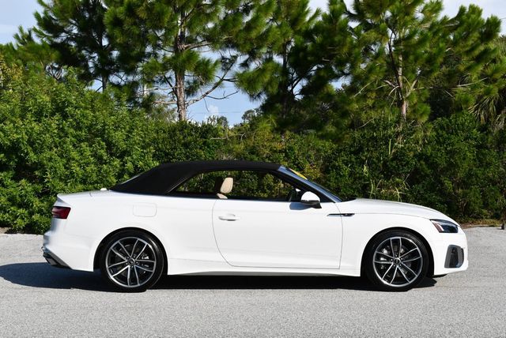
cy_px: 169
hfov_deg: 33.4
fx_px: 844
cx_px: 253
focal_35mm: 60
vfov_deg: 22.7
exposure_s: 1/320
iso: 100
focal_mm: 30
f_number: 9
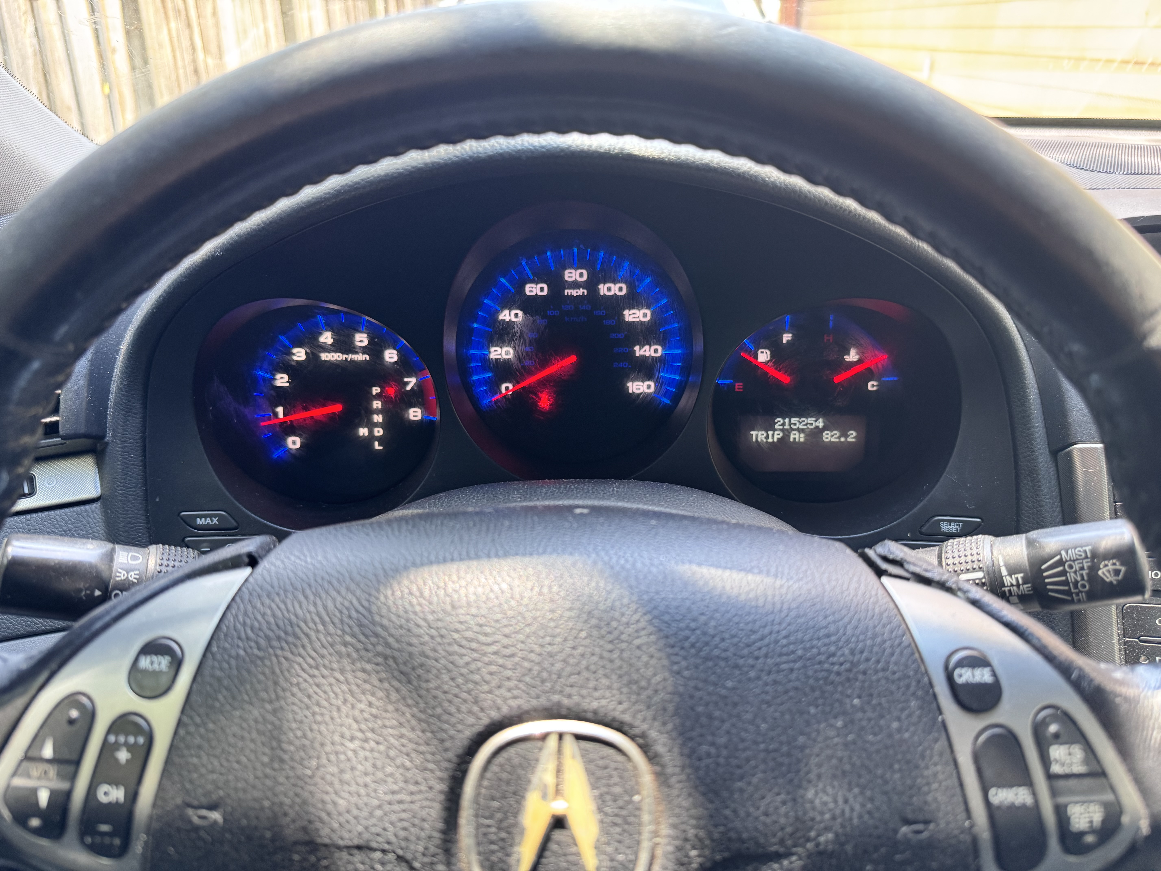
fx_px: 805
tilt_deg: -26.4
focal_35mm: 24
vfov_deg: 56.8
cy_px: 436
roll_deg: -0.3
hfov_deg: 71.6
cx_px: 580
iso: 250
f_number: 1.78
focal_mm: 6.76
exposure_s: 1/60
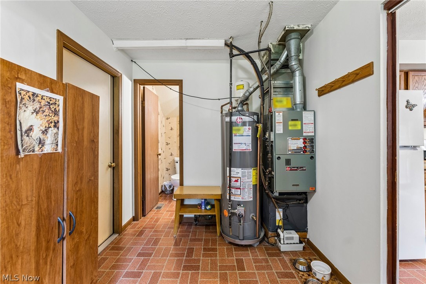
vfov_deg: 81.2
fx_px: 166
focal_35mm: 14
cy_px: 142
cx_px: 213
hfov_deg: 104.3
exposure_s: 1/2.5
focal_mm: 14
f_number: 5.6
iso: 200
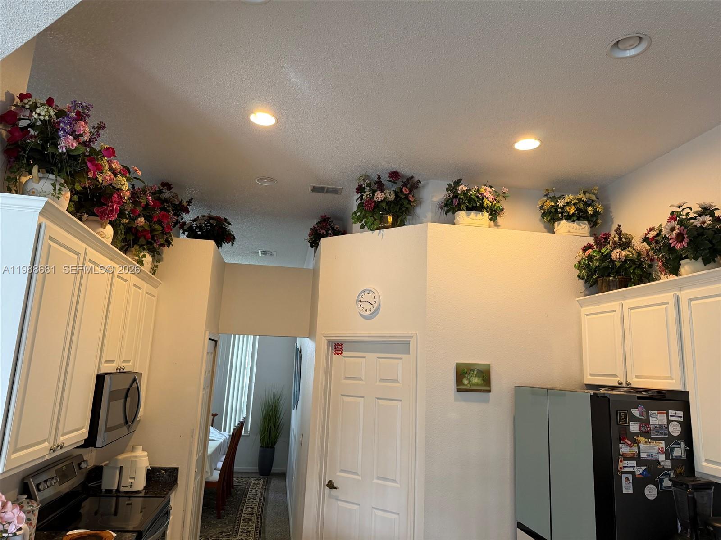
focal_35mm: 24
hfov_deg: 71.6
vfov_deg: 56.8
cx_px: 360
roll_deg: -2.9
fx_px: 500
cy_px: 270
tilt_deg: +12.2
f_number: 1.78
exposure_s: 1/60
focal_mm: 6.76
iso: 200
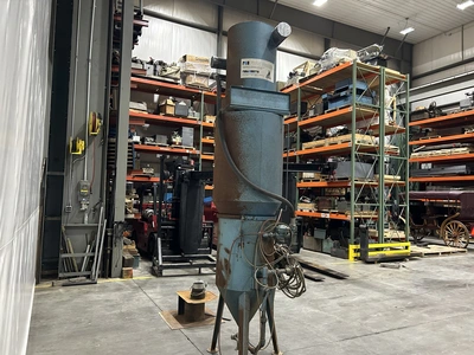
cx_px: 237
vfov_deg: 53.1
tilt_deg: +3.5
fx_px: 356
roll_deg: -1.1
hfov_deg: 67.3
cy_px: 178
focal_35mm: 26
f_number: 1.5
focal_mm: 5.7
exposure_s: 1/60
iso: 400
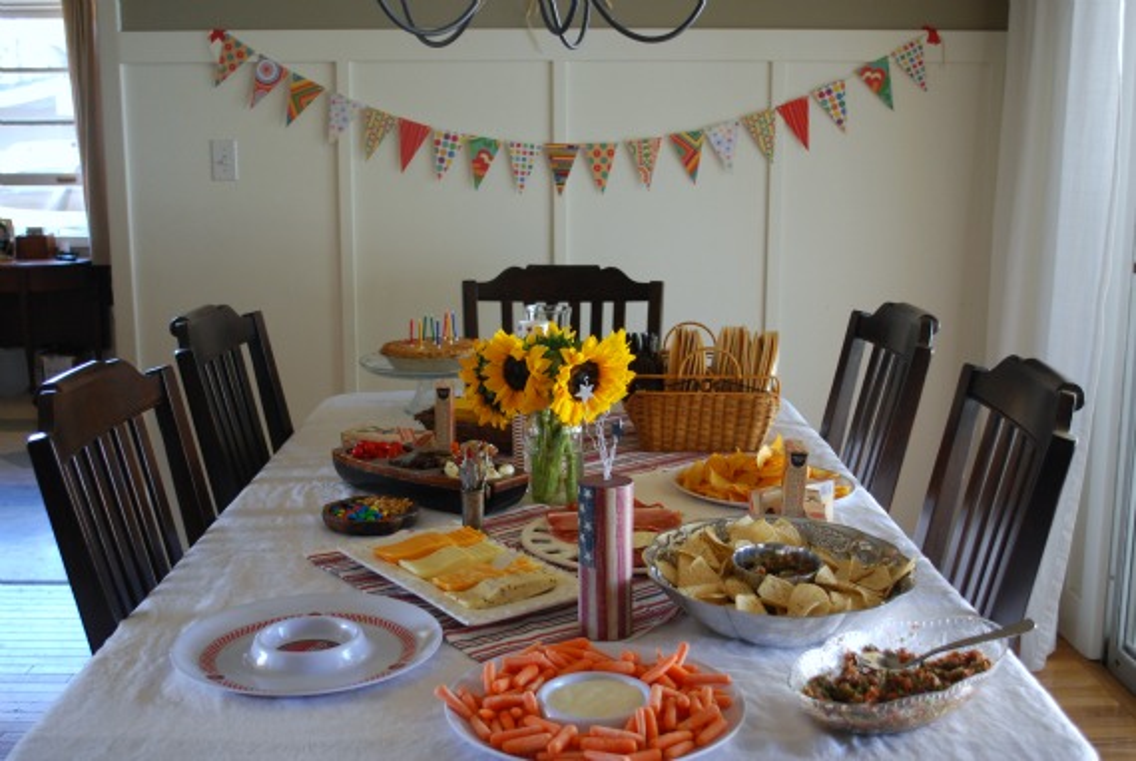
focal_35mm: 39
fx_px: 1233
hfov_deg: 49.5
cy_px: 380
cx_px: 568
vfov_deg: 34.3
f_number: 4.5
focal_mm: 26
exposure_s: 1/30
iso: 400
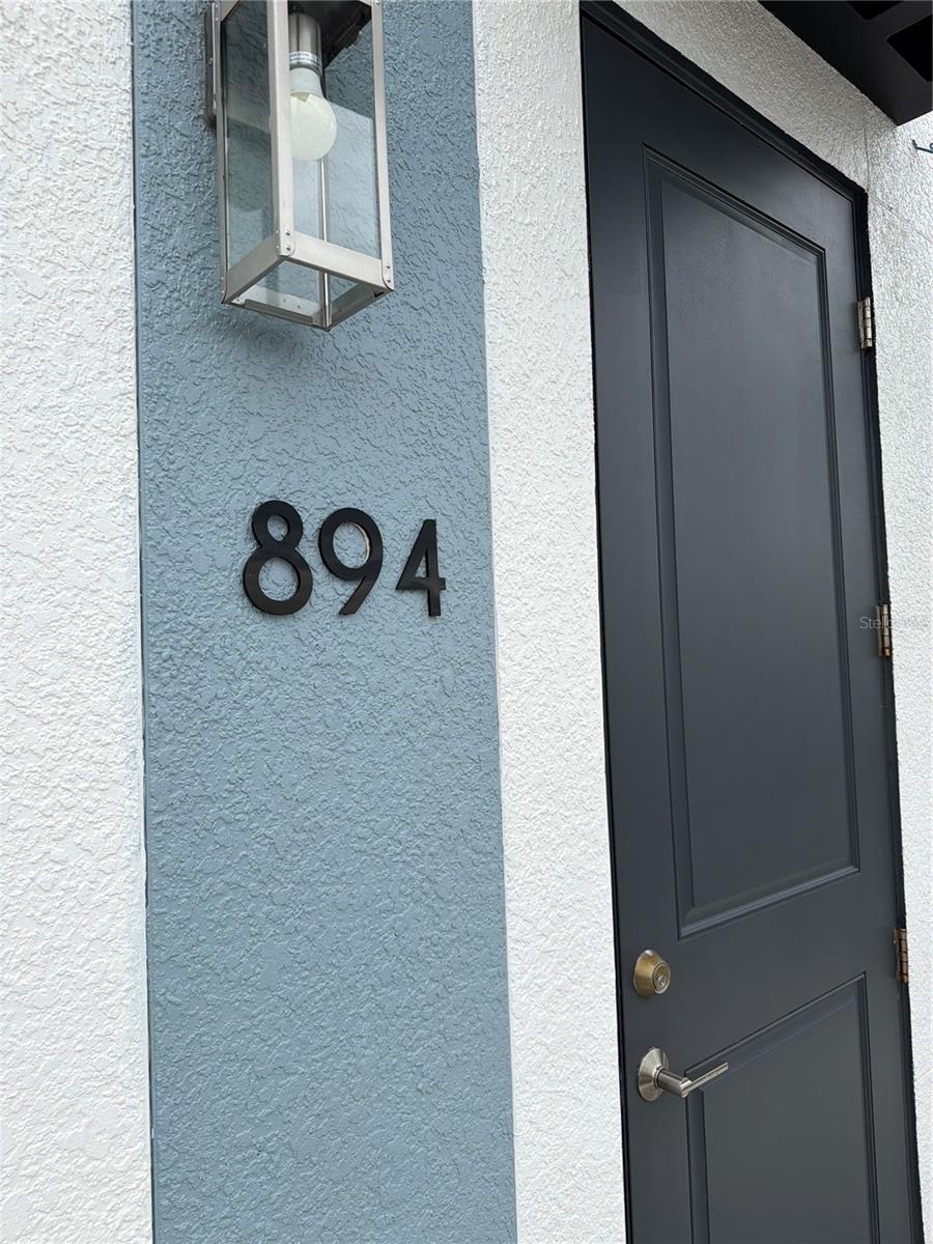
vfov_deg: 71.6
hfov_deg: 56.8
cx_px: 466
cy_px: 622
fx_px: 862
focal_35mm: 24
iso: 80
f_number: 1.78
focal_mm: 6.76
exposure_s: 1/4975
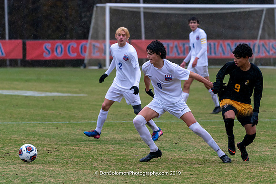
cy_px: 92
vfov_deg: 4.0
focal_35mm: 343
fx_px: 2628
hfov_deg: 6.0
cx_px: 140
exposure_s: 1/1000
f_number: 5.6
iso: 2500
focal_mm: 241
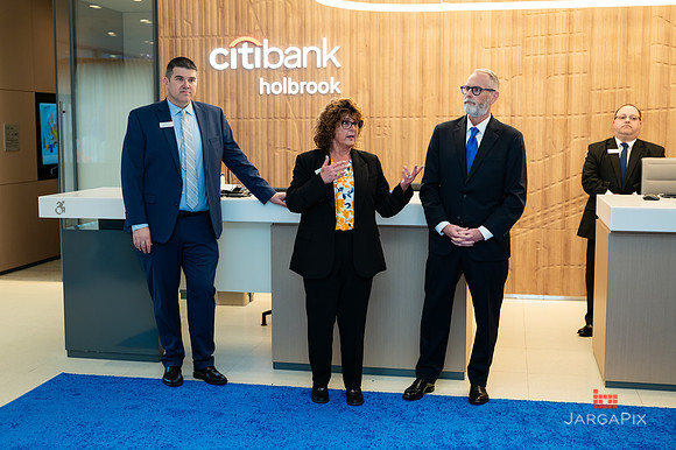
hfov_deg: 43.5
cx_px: 325
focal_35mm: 45
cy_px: 217
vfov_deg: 29.7
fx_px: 847
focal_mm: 43
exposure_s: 1/200
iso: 640
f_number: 3.5
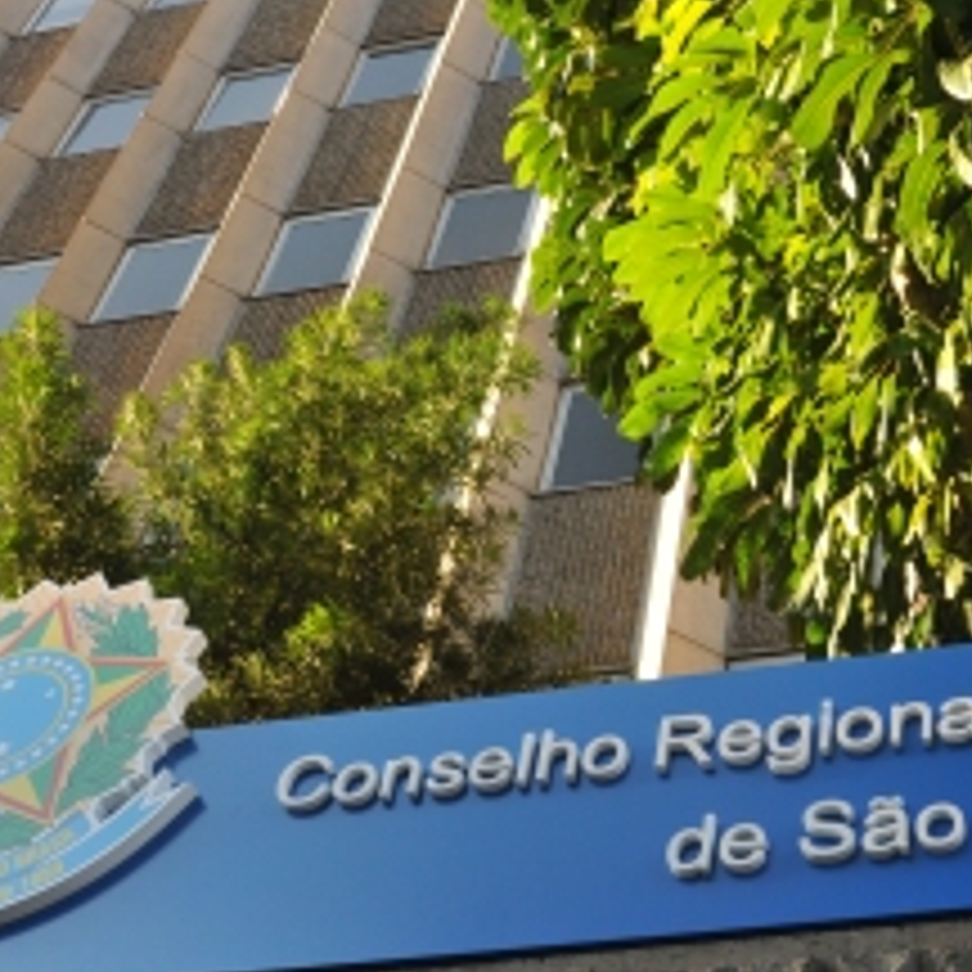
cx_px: 832
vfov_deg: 29.5
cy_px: 569
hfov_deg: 28.6
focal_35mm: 58
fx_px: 1843
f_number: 5.6
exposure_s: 1/250
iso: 640
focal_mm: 24
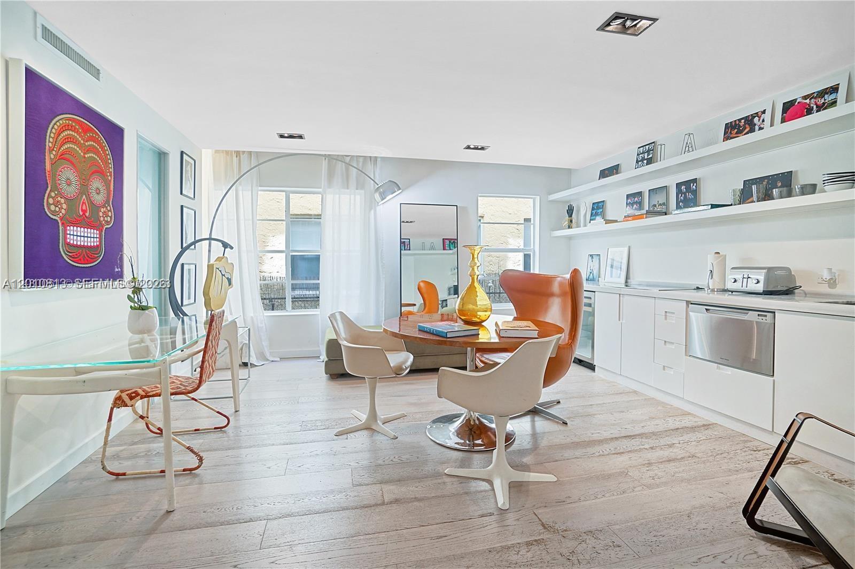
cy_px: 284
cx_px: 428
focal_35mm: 15
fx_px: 356
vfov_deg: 77.3
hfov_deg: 100.4
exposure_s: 1/25
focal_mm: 10
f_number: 4
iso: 250
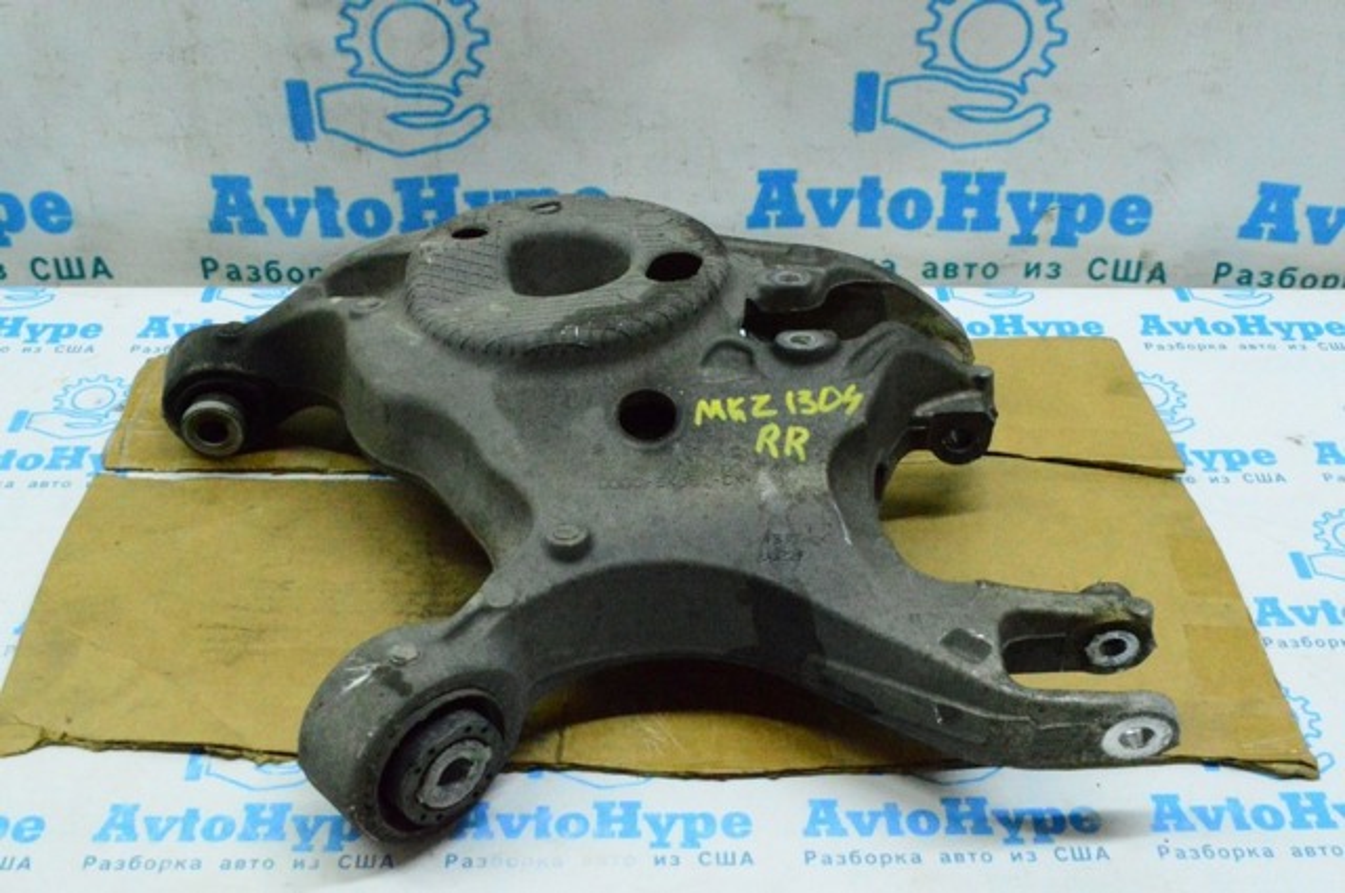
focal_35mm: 45
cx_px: 672
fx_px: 1679
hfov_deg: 43.7
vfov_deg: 29.8
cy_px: 446
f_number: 29
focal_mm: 30
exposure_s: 1/50
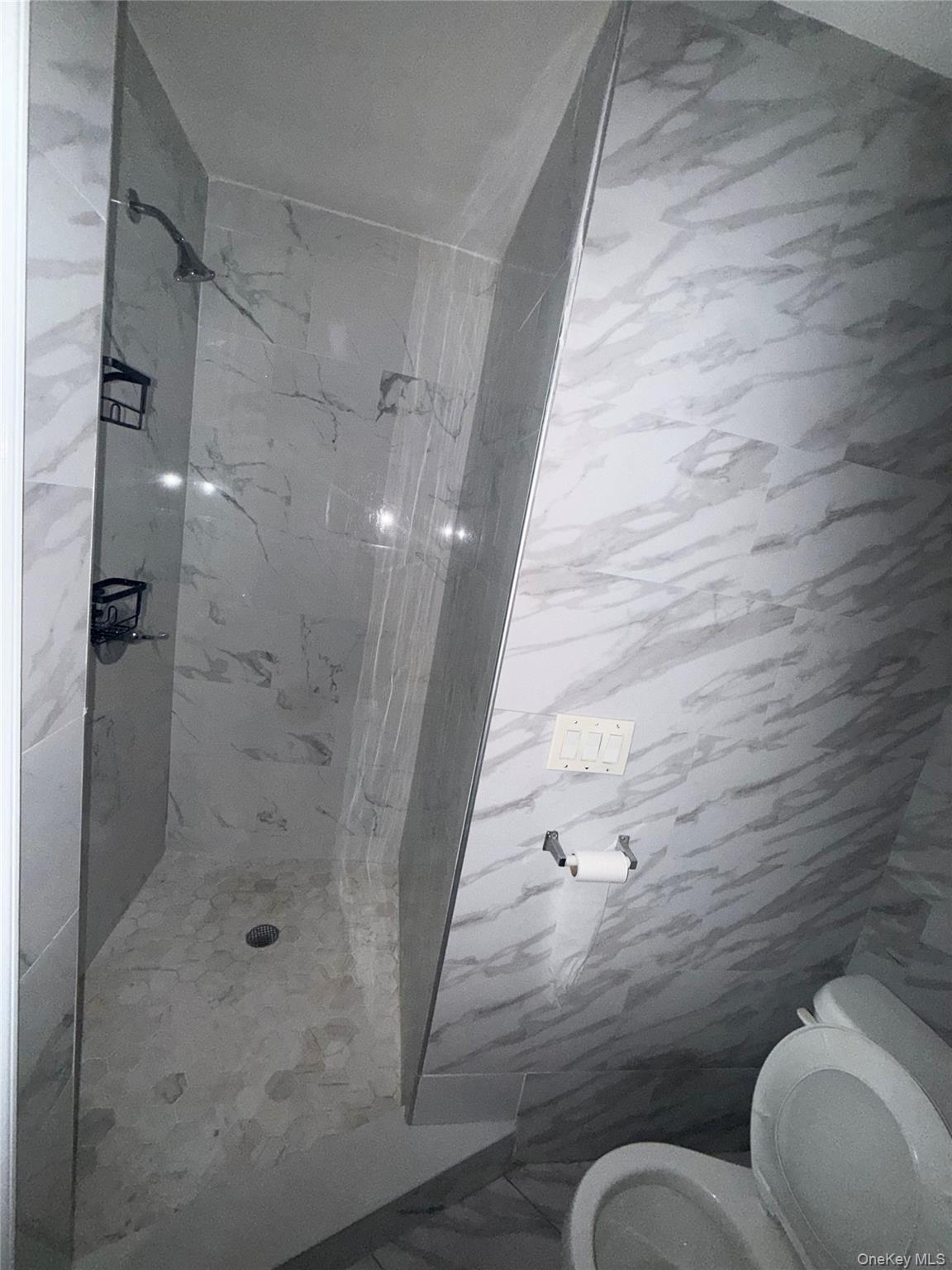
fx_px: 513
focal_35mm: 14
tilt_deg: -10.0
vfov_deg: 102.1
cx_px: 476
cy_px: 635
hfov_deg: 85.7
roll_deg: -10.8
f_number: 2.2
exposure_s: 1/30
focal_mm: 2.22
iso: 125
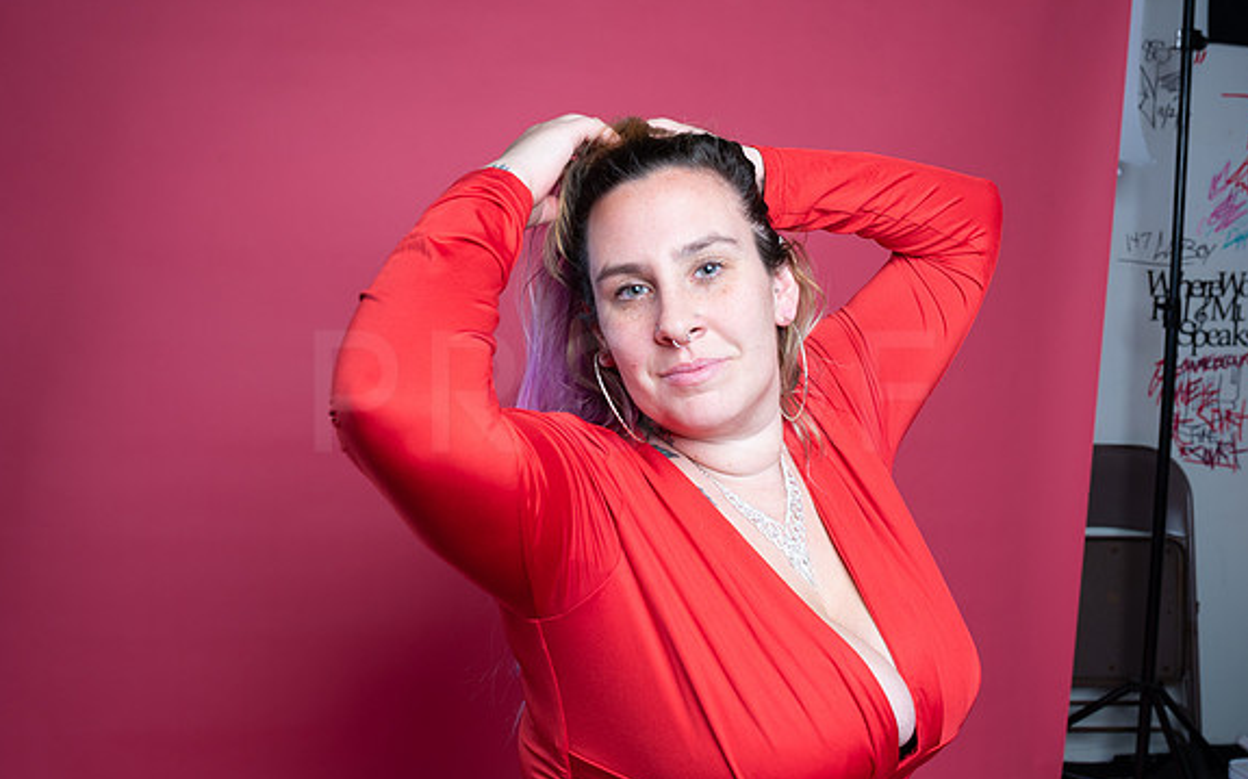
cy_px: 392
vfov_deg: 35.3
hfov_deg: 54.0
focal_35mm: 36
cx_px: 625
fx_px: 1224
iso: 100
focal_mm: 35
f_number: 8
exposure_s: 1/160
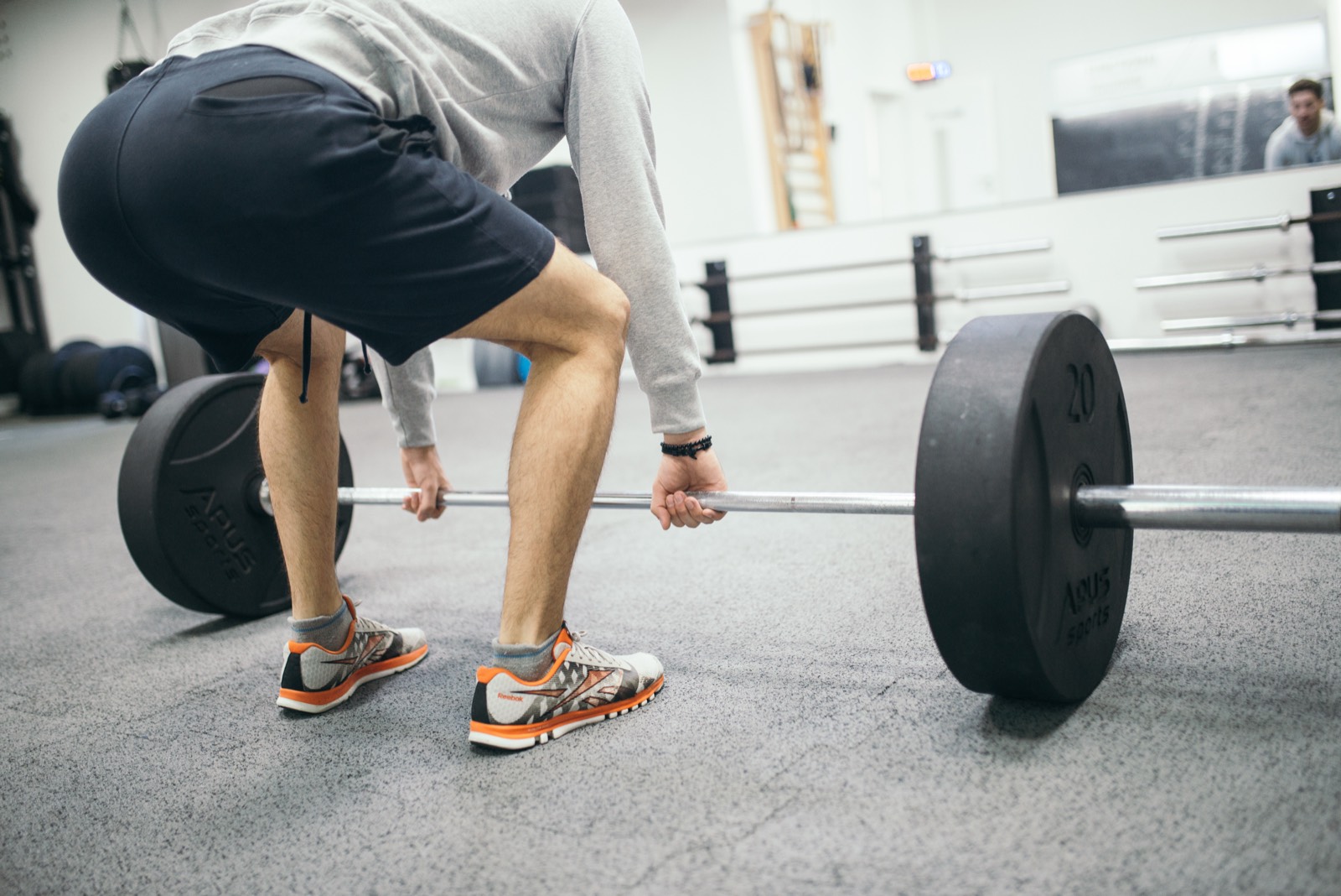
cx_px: 670
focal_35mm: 35
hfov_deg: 54.4
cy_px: 448
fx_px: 1304
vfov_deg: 37.9
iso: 400
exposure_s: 1/160
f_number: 1.4
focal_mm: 35
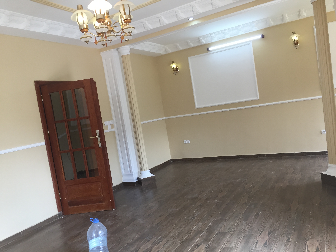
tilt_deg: -3.1
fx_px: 281
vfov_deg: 48.2
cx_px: 168
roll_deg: +7.9
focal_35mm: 29
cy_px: 126
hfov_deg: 61.7
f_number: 2.2
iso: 32
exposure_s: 1/33
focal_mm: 4.15
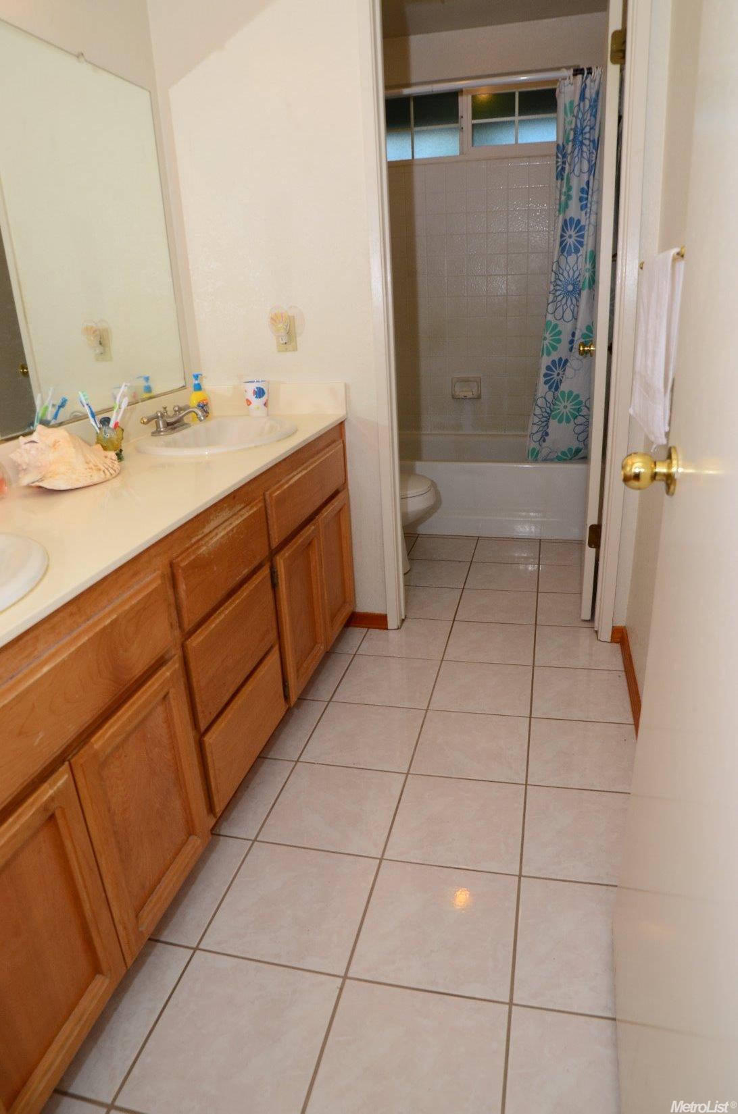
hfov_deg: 59.2
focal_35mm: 21
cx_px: 369
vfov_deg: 81.3
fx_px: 649
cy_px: 557
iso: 400
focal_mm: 14
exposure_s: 1/160
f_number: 5.6
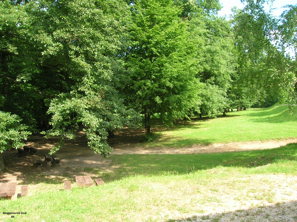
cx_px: 148
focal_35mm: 34
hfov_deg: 54.0
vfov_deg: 41.7
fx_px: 291
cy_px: 111
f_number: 4.9
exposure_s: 1/53.4
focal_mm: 5.7
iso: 50
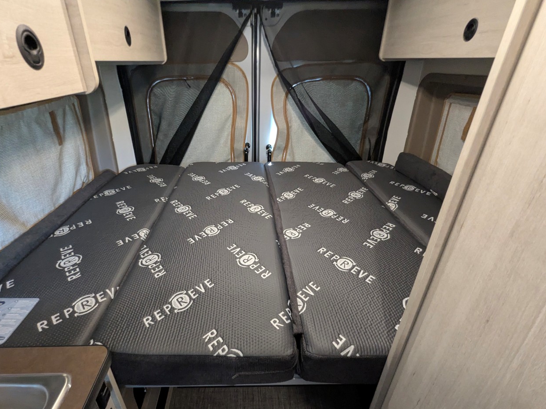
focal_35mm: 18
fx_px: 284
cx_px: 247
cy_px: 229
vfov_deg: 71.3
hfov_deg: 87.5
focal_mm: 2.35
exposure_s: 1/41.6
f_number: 2.2
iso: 472
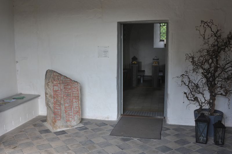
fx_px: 225
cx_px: 116
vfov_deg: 37.8
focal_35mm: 35
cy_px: 77
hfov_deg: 54.5
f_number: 9
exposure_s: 1/50
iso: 400
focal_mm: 35
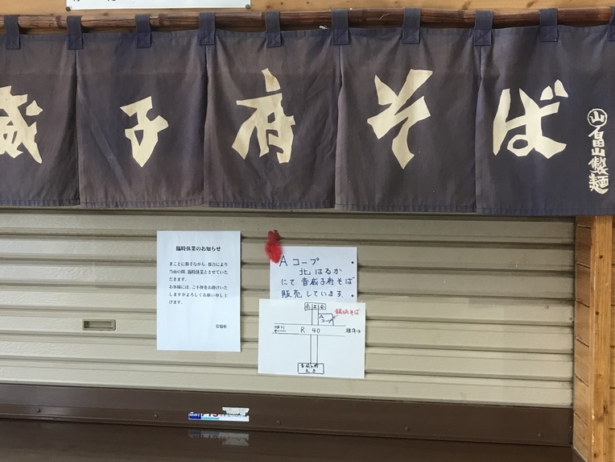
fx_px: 782
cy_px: 207
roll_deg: -0.9
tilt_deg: +0.0
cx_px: 235
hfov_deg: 42.7
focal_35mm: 44
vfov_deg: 32.8
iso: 40
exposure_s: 1/31
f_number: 1.8
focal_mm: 3.99
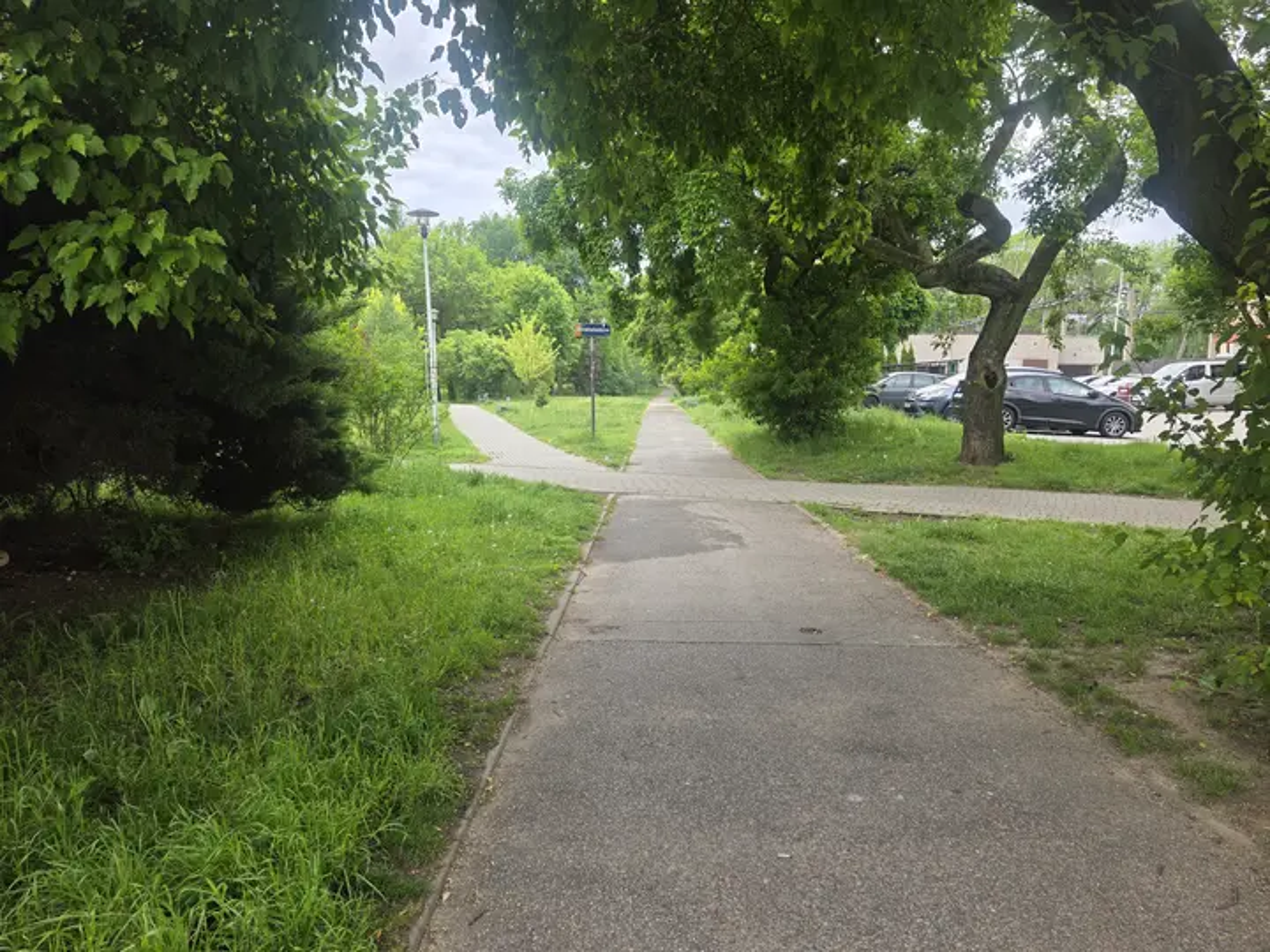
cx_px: 635
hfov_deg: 73.9
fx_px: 844
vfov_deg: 58.9
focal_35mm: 23
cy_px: 476
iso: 32
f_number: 1.7
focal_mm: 6.3
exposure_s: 1/180
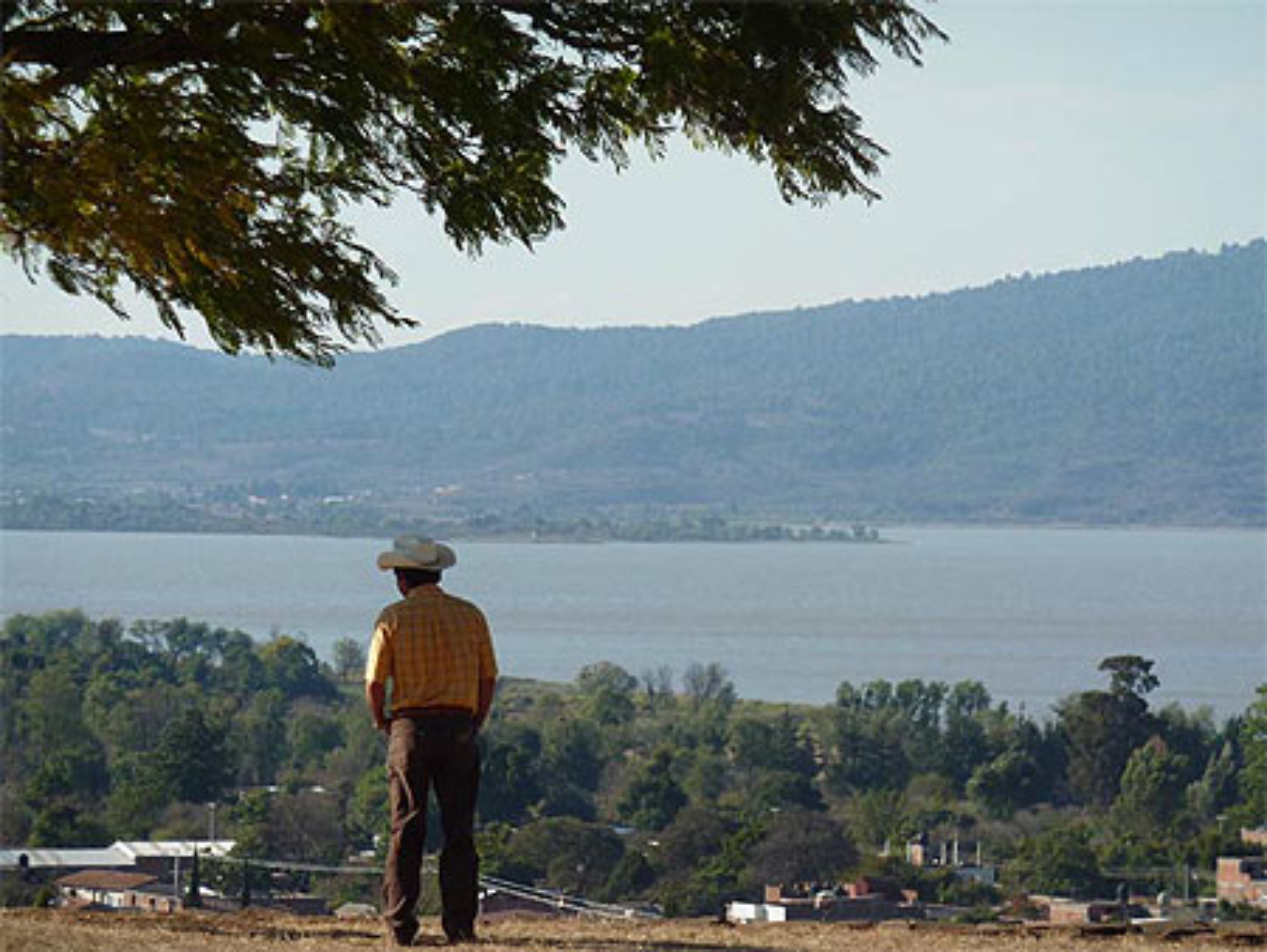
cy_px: 476
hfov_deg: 8.8
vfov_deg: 6.6
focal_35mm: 225
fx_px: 8240
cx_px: 634
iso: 80
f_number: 4.6
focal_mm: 37
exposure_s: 1/400
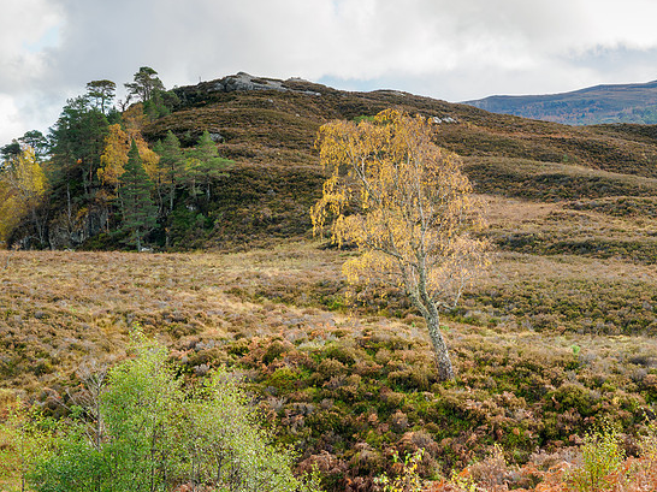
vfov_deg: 17.4
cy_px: 236
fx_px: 1613
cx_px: 341
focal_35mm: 85
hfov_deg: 23.0
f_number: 7.1
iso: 200
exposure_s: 1/25
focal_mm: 40
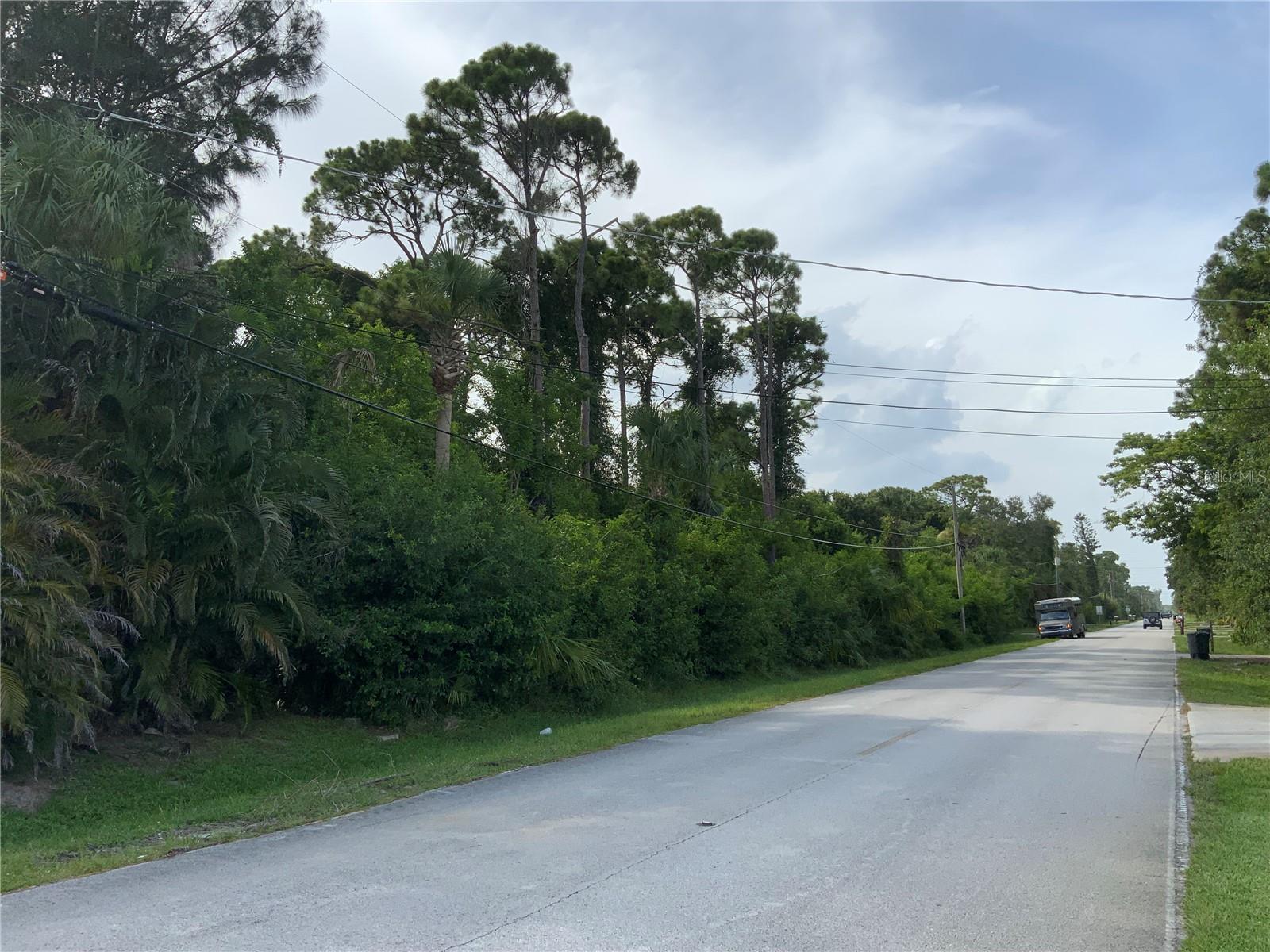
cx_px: 635
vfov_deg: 48.2
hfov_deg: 61.7
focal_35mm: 29
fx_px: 1064
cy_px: 476
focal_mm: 3
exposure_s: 1/1626
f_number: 1.8
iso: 16
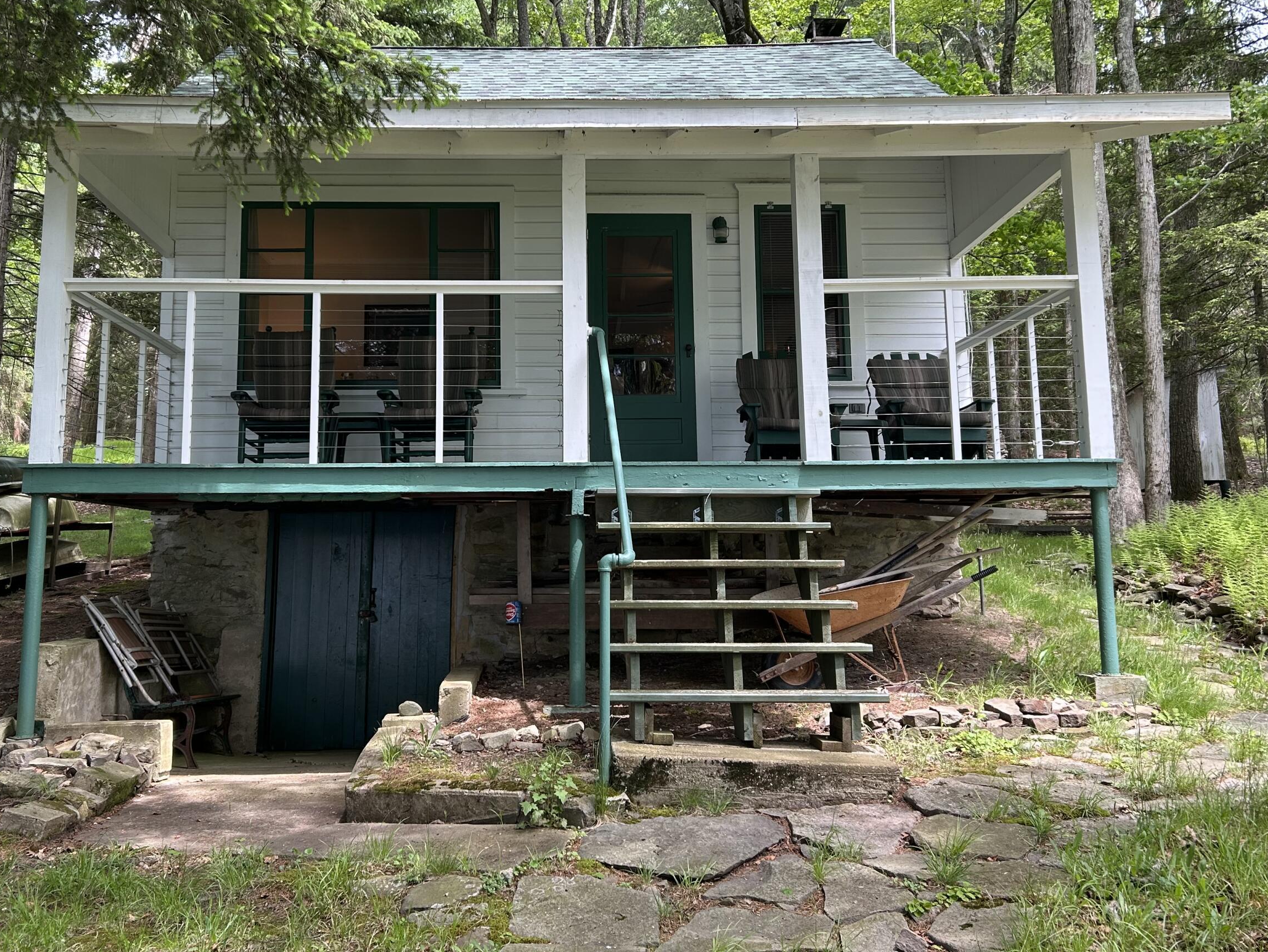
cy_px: 371
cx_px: 566
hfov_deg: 53.8
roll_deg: +0.6
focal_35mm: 34
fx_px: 1246
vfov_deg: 41.6
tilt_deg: +9.5
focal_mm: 5.7
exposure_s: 1/254
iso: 40
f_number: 1.5
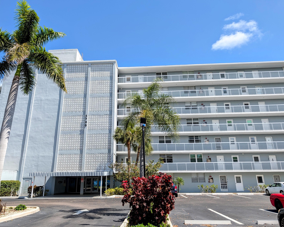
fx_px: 210
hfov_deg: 68.1
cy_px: 114
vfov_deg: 56.8
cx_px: 138
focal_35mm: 25
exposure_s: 1/1294
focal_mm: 6.9
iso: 26
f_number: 1.68
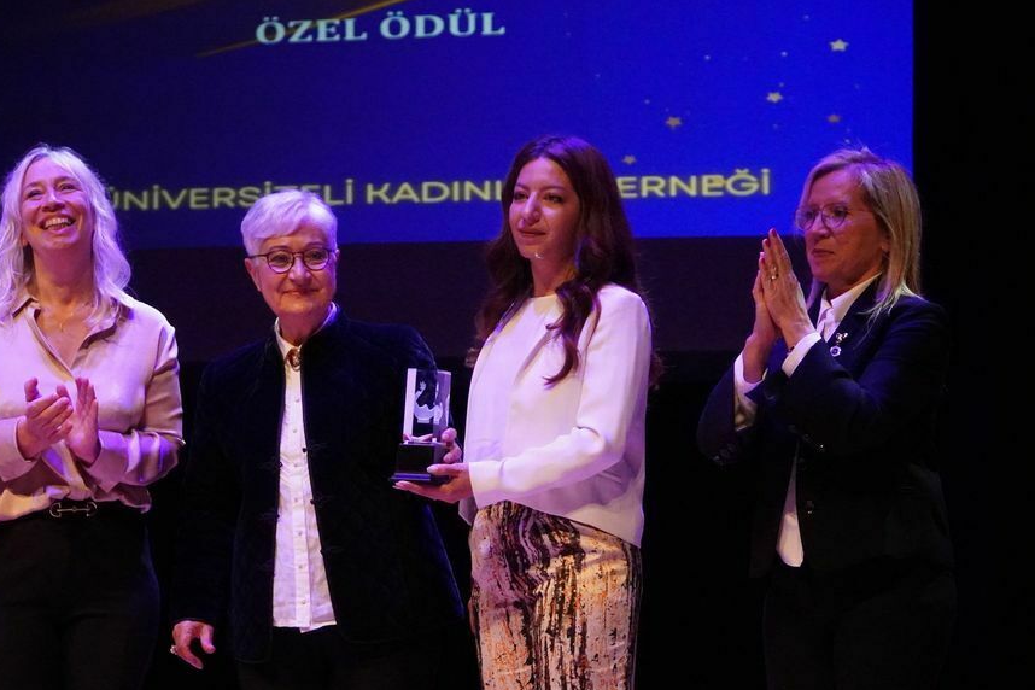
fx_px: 3094
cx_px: 520
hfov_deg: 19.0
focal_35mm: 108
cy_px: 414
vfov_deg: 12.7
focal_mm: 57
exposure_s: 1/1600
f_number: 4
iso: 8000
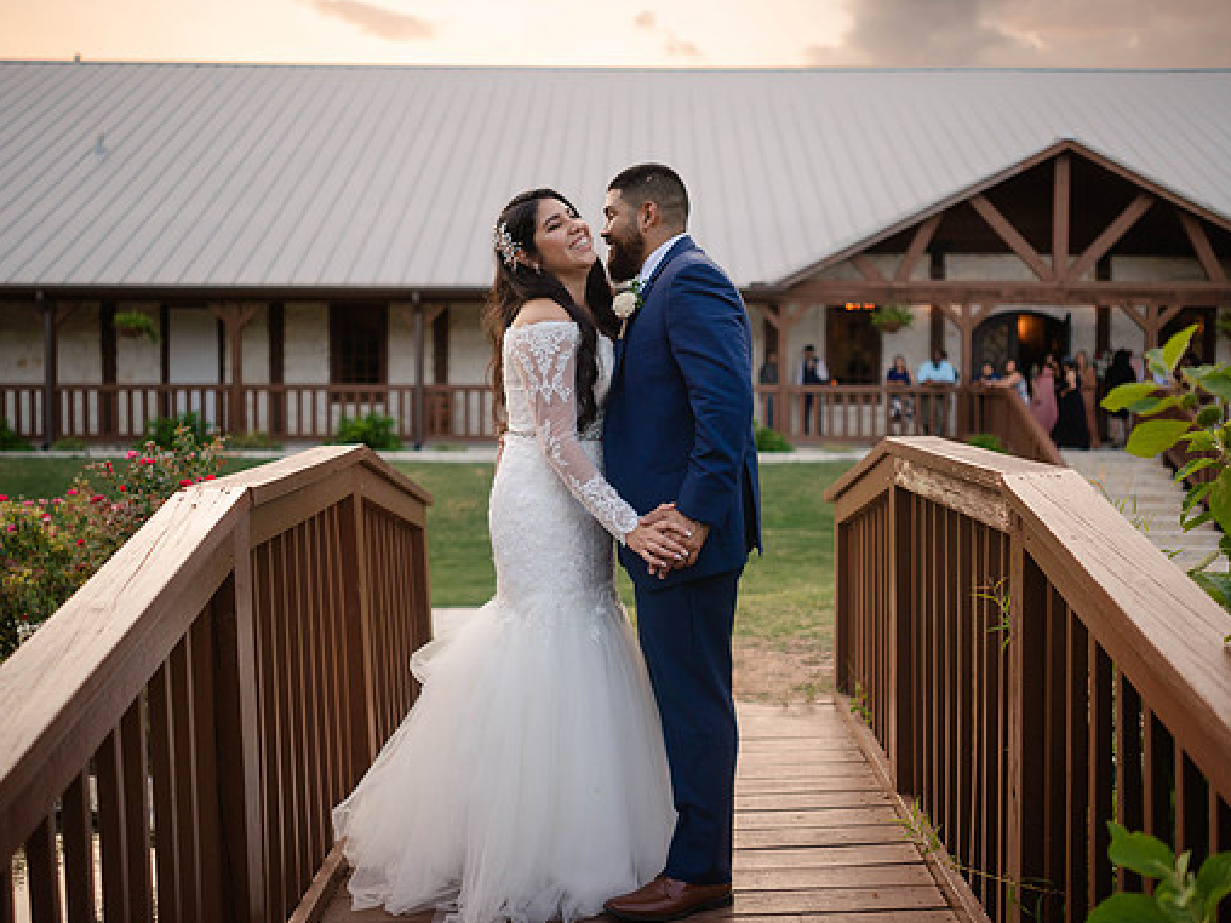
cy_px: 418
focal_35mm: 42
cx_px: 657
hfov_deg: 44.8
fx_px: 1494
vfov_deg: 34.3
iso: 200
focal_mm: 35
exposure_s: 1/800
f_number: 2
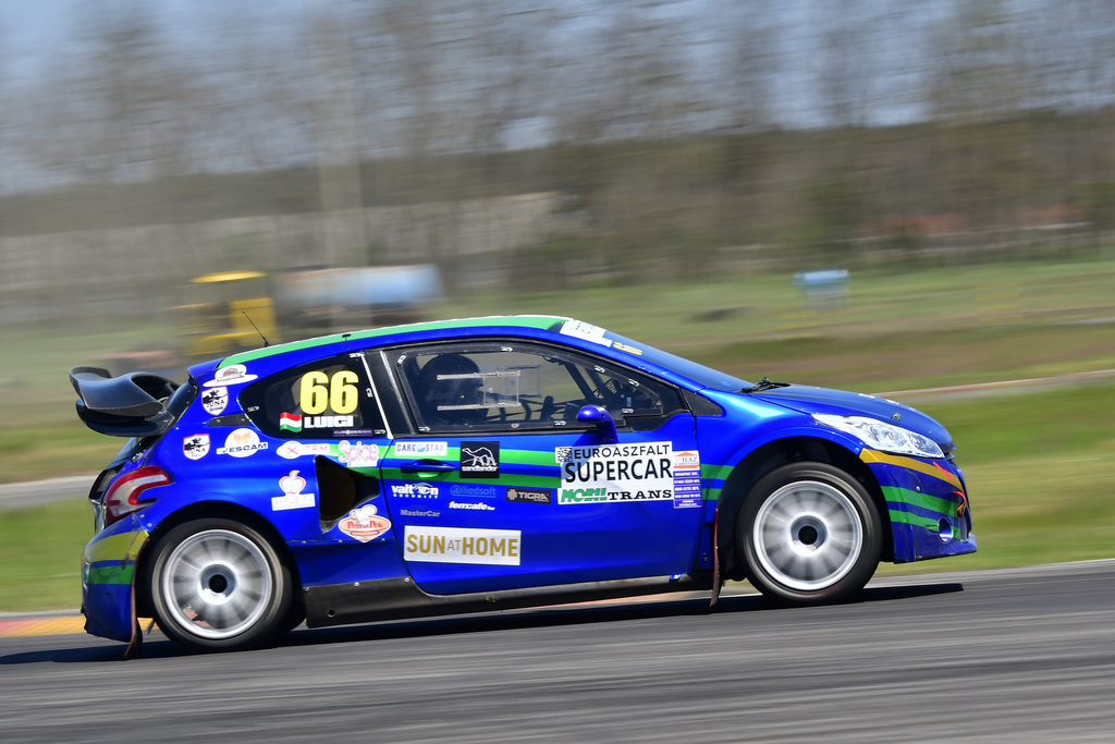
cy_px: 372
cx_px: 558
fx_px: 6272
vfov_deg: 6.8
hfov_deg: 10.2
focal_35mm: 202
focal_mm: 135
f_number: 16
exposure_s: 1/80
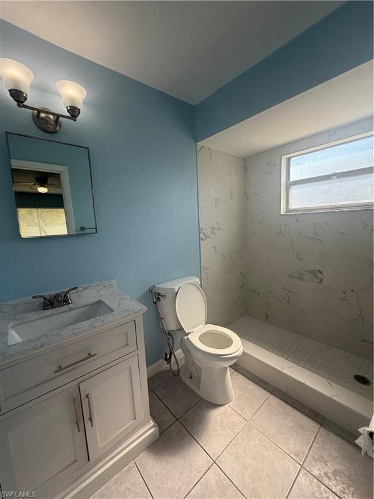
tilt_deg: -7.3
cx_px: 187
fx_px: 202
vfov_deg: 102.1
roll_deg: +3.7
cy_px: 250
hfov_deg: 85.7
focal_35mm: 14
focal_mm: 2.22
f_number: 2.2
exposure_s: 1/197
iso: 50
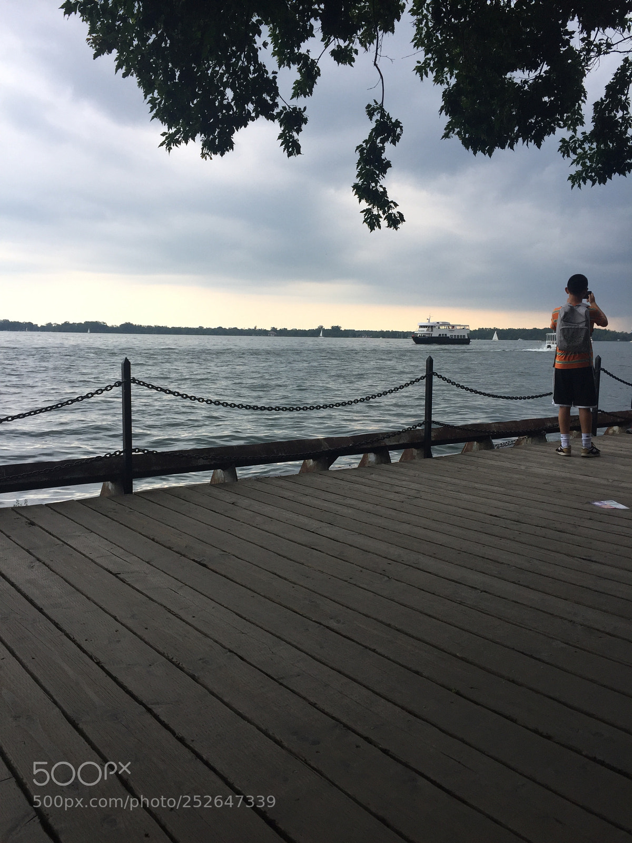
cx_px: 316
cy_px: 422
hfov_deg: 48.2
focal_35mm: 29
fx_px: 706
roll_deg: -0.9
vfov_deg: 61.7
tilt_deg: -4.0
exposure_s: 1/520
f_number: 2.2
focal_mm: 4.15
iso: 32
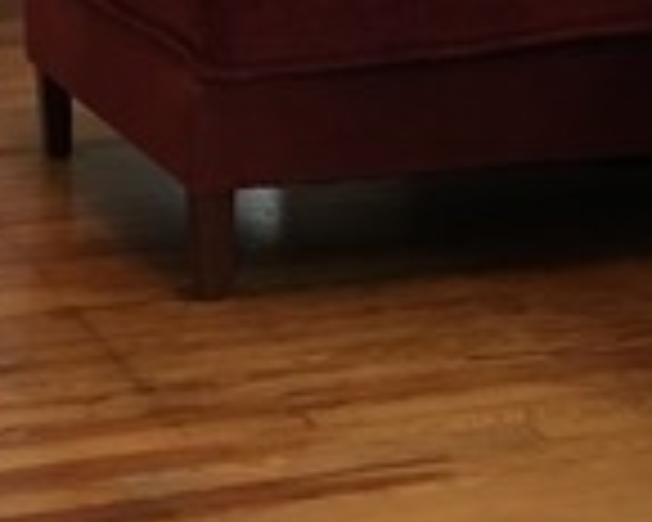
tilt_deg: -2.9
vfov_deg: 11.7
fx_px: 2412
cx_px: 220
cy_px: -297
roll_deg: +0.5
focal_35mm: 125
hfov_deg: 15.4
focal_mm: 4.15
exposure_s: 1/15
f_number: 2.2
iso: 64
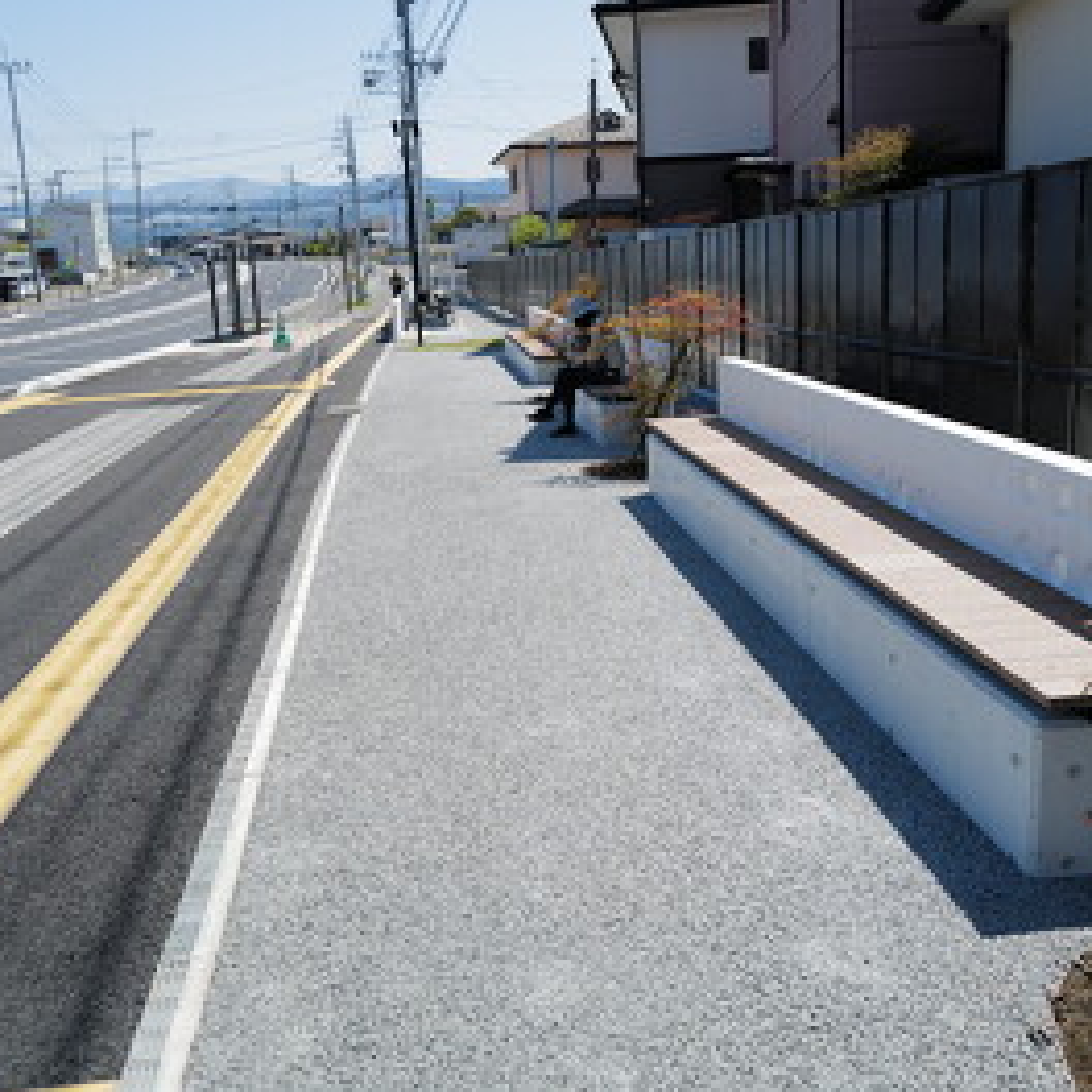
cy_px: 544
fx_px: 1285
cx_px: 579
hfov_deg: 46.0
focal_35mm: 36
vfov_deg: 46.0
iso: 100
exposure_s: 1/400
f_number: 5
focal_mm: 28
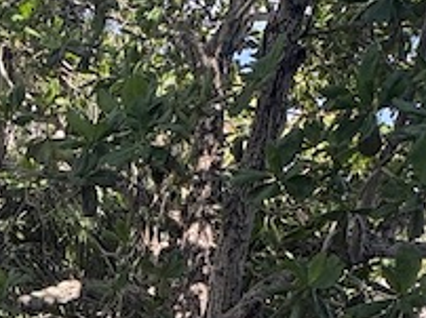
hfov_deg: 25.3
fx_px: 873
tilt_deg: -16.7
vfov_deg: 17.6
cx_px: -53
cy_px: 535
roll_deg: -0.6
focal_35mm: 71
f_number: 2.2
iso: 80
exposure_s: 1/114
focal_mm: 2.22
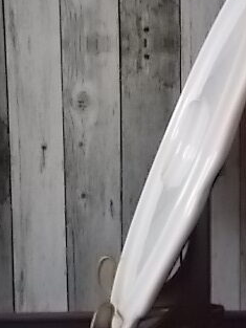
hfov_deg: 16.4
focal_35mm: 90
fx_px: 852
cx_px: 147
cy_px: 160
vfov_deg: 21.8
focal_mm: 7.9
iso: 800
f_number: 4.2
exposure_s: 1/125
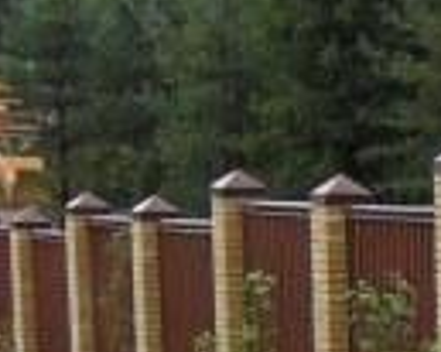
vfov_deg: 7.0
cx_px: 1008
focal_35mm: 210
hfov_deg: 8.5
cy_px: 789
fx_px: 2739
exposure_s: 1/90
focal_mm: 4.9
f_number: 3.5
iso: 100
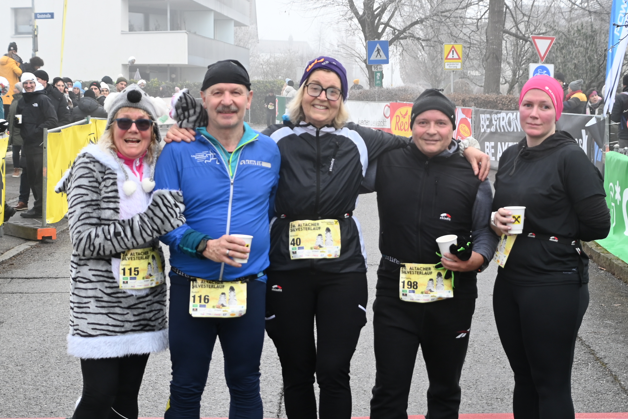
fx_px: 1169
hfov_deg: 30.1
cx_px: 327
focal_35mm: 67
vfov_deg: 20.3
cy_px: 233
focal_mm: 35
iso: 250
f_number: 4.2
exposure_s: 1/250
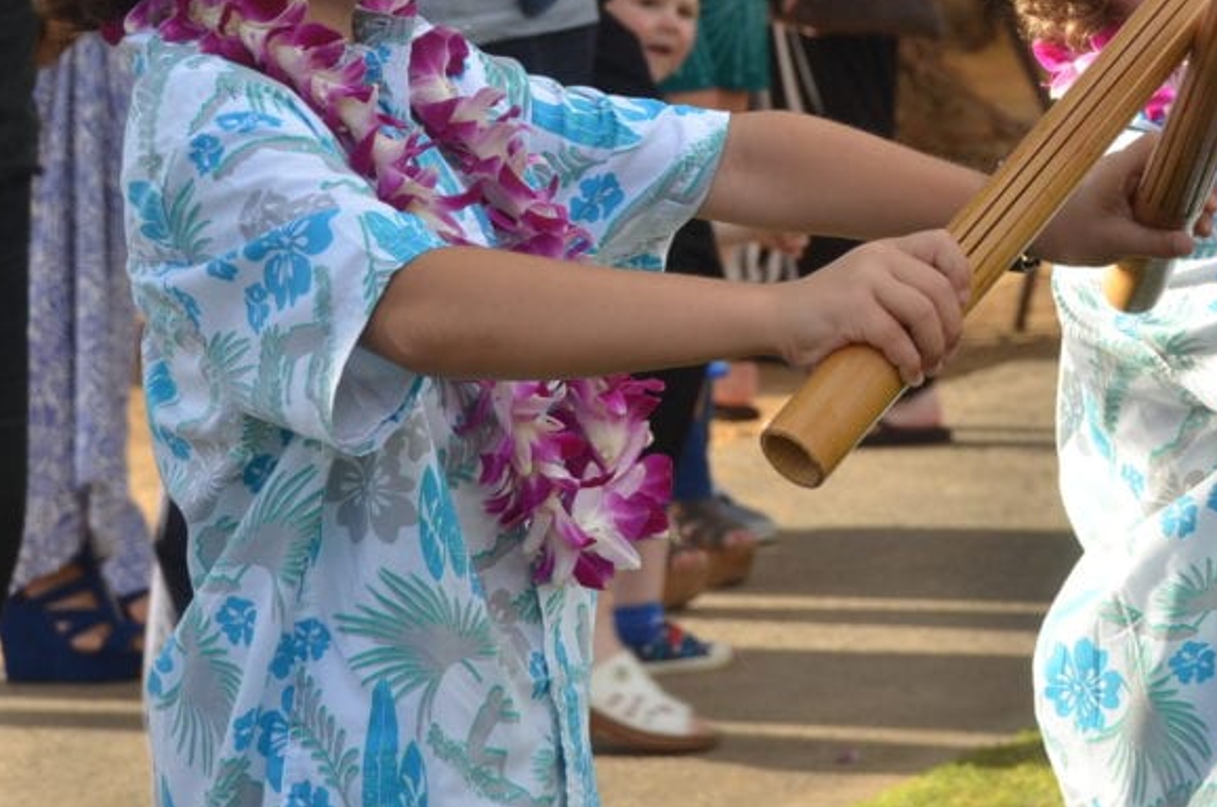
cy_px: 126
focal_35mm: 199
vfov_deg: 6.9
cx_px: 900
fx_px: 6712
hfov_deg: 10.3
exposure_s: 1/250
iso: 400
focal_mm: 75
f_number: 8
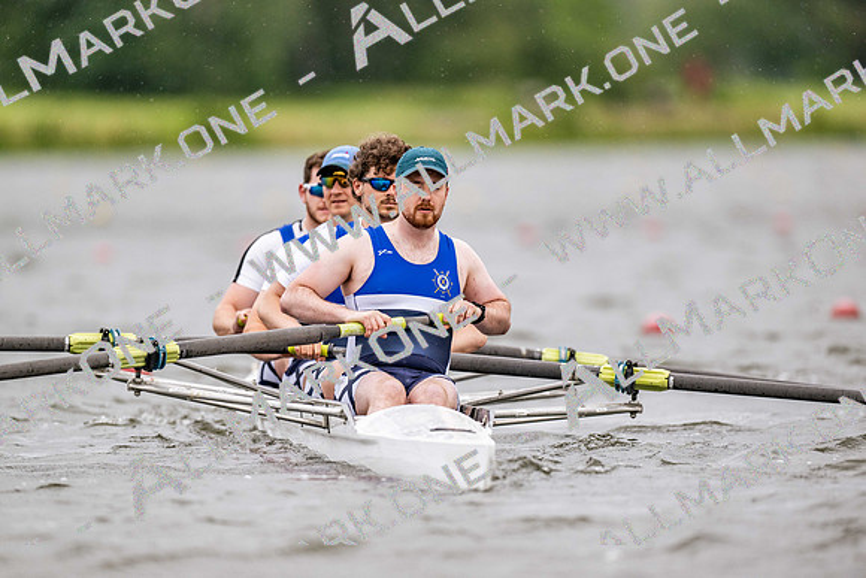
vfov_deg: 2.3
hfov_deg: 3.4
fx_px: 14436
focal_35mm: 600
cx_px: 433
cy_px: 289
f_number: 4
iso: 900
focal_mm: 600
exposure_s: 1/2500
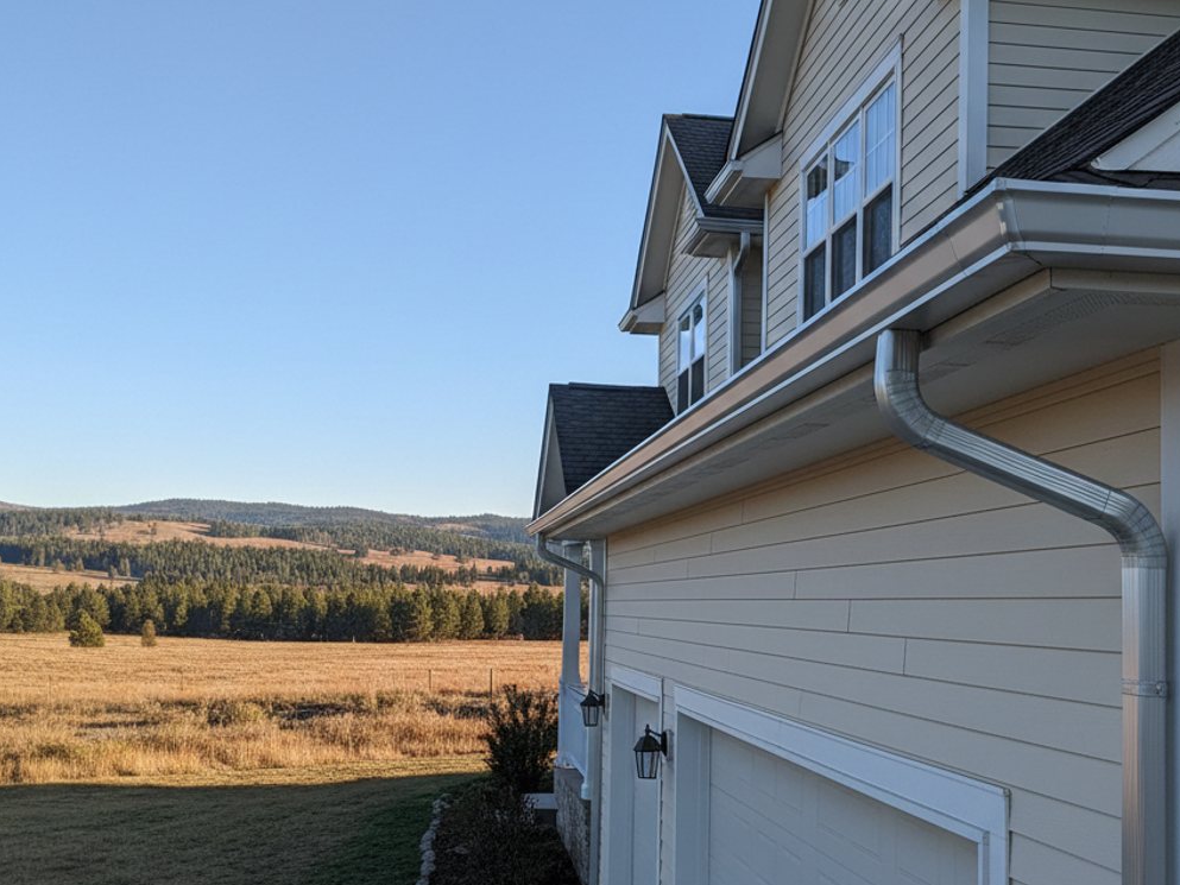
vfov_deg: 48.1
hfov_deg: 61.4
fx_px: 989
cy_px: 497
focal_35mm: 29
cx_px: 673
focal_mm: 6.8
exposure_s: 1/1948
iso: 489
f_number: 1.78
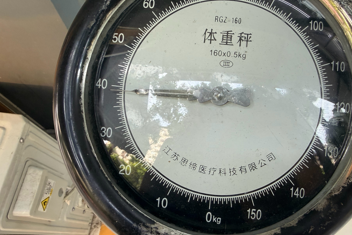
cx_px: 197
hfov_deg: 65.3
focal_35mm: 28
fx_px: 274
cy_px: 108
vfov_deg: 46.4
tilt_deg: -62.7
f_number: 2.2
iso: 160
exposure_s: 1/100
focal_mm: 2.22
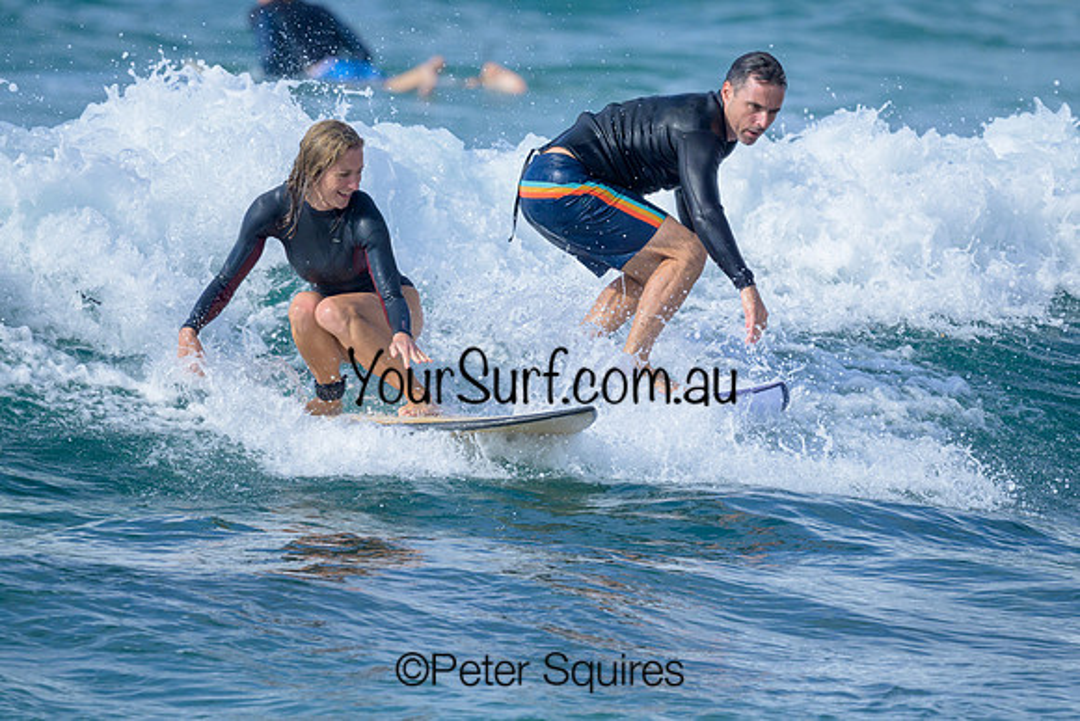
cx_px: 551
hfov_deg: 1.9
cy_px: 474
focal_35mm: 1098
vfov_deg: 1.3
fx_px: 32958
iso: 280
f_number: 6.3
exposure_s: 1/2000
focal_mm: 800
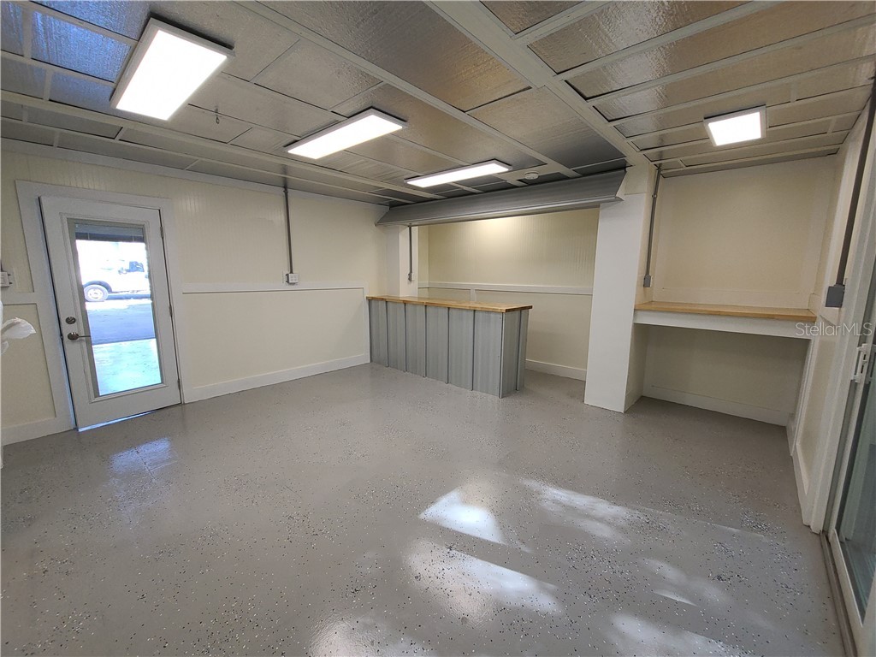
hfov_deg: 106.2
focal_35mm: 13
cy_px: 328
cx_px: 438
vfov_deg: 89.9
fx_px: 329
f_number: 2.2
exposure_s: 1/119
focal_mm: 2.2
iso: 100
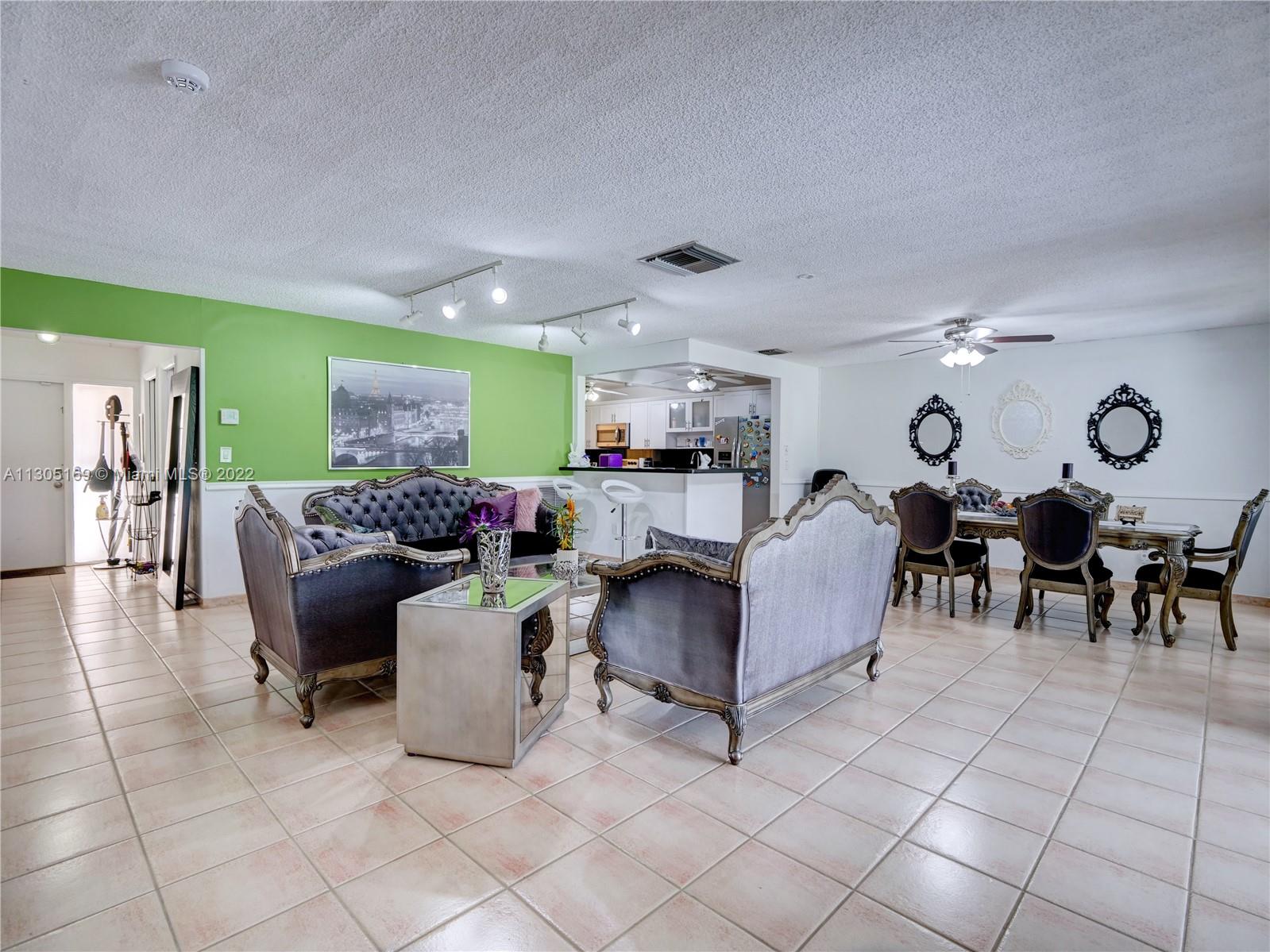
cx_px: 635
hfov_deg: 94.5
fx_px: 587
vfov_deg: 78.1
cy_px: 476
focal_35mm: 16
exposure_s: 1/30
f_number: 2.8
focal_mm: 8
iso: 200
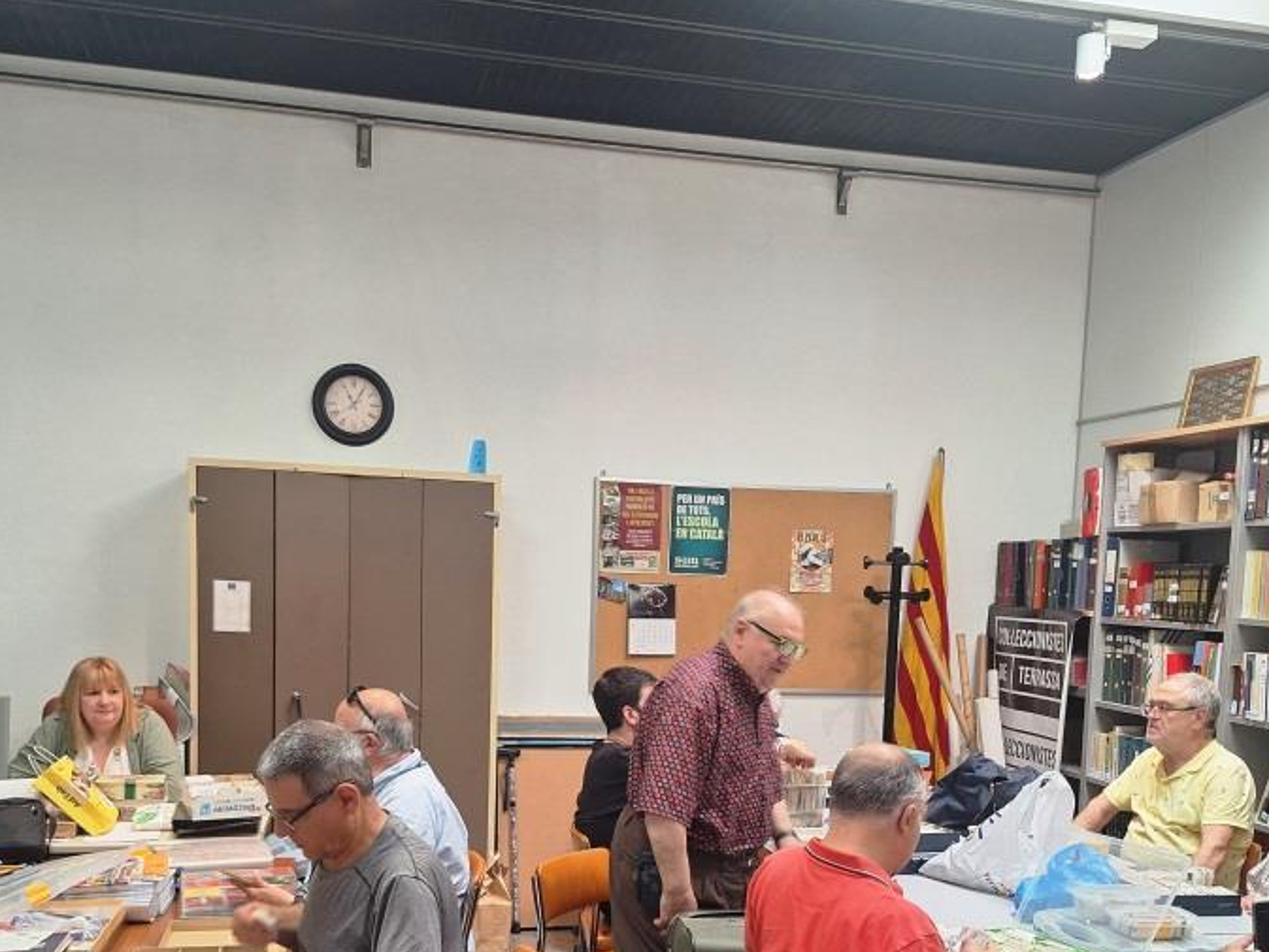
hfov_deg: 52.6
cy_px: 718
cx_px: 656
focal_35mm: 35
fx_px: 1283
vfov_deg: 39.6
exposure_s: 1/50
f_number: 1.8
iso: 80
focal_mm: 5.54
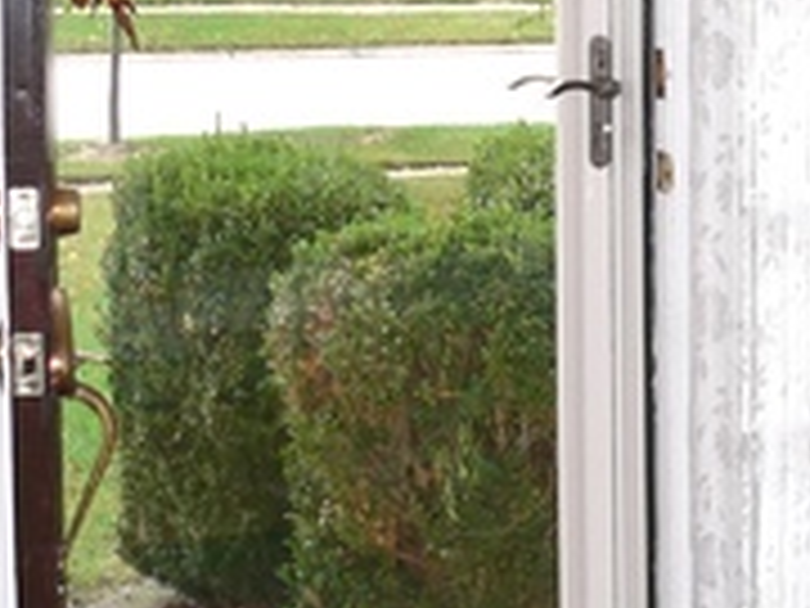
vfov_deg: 11.4
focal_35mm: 128
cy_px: -108
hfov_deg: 14.4
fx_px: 2995
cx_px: 1206
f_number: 2.8
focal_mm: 6
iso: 80
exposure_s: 1/60
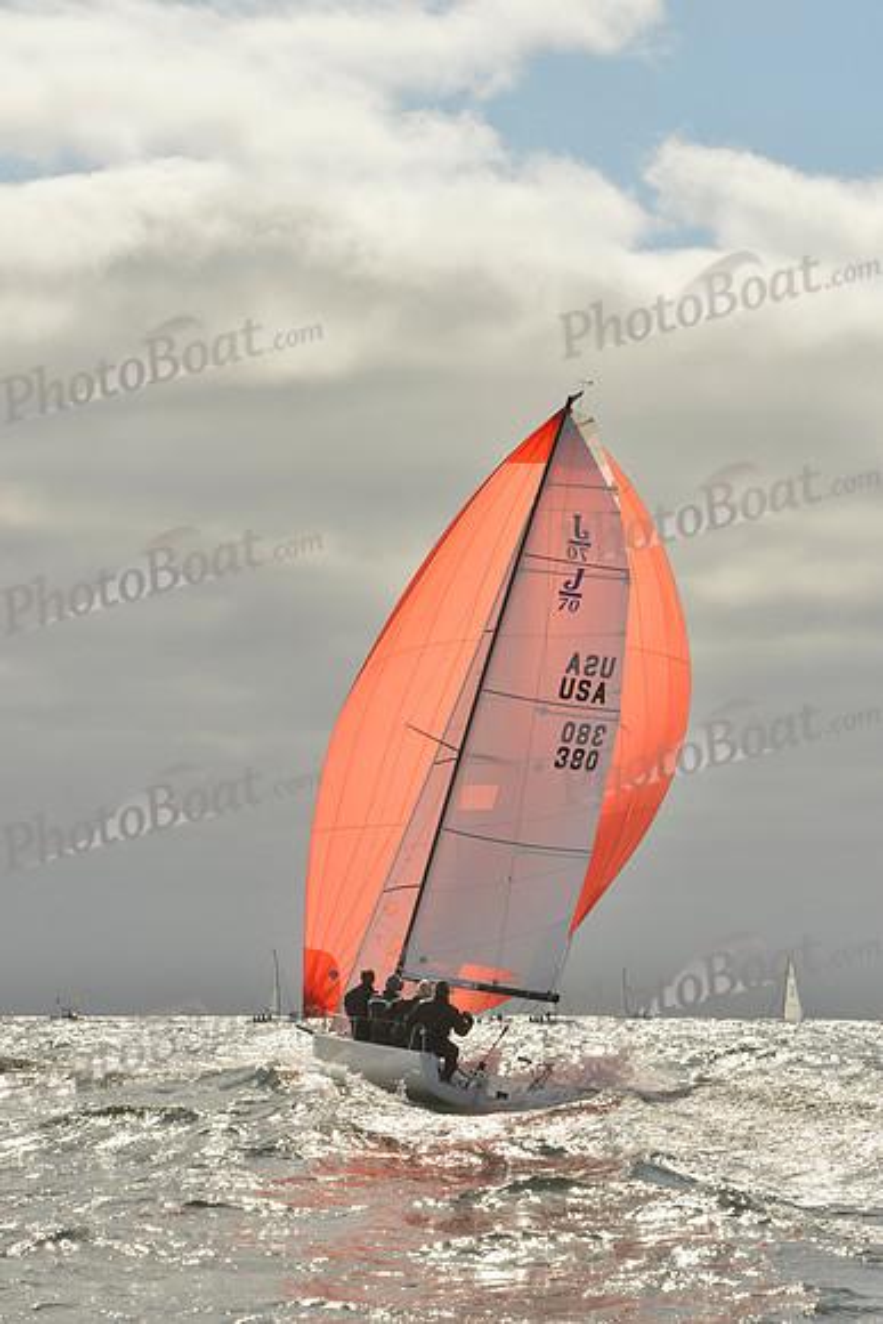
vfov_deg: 18.6
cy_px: 662
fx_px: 4044
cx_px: 442
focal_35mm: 110
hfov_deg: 12.5
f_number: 16
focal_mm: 110
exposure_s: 1/1000
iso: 400
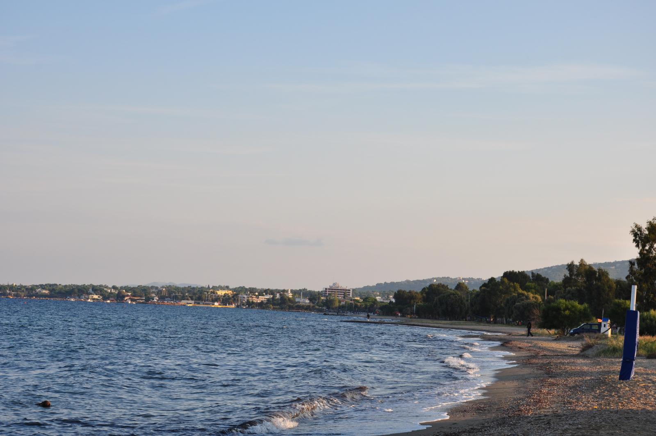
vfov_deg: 14.7
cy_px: 218
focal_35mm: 93
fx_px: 1693
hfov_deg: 21.9
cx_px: 328
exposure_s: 1/250
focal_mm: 62
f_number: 10
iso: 250
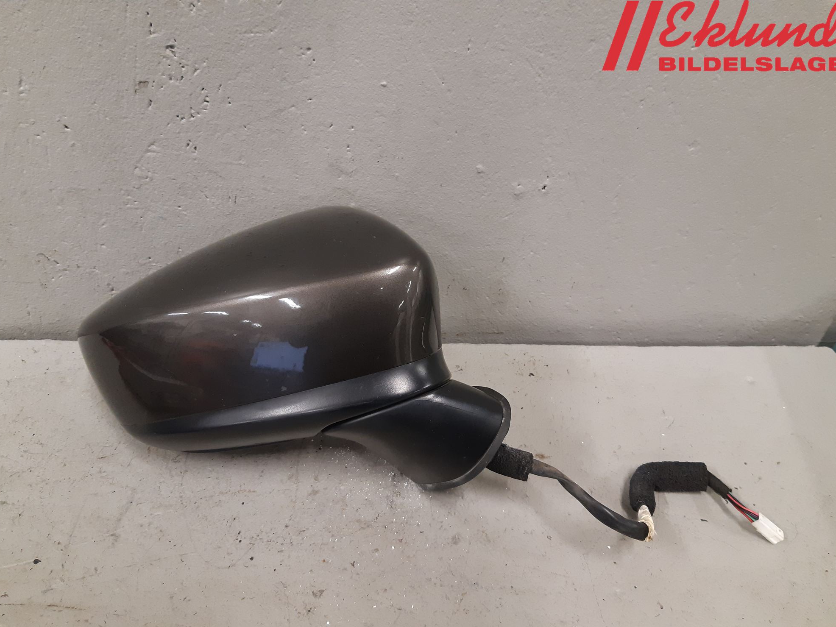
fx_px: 652
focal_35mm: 27
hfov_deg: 65.3
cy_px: 325
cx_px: 428
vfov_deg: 51.3
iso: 160
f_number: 1.7
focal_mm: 3.93
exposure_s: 1/50
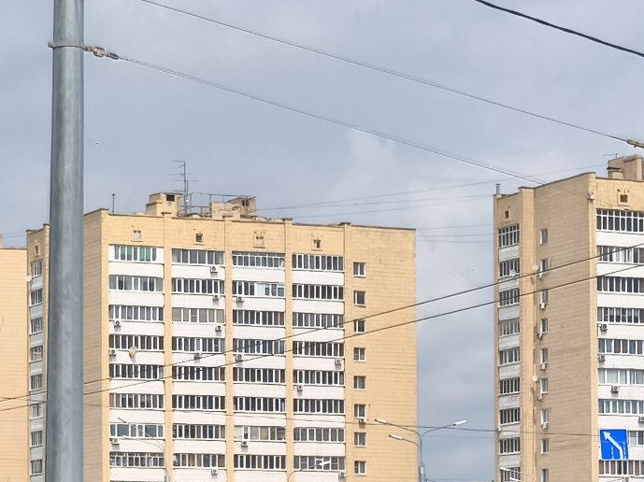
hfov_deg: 22.5
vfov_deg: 16.8
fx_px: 1618
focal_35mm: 87
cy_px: 380
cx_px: 335
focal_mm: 7.1
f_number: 1.9
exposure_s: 1/695
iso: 50
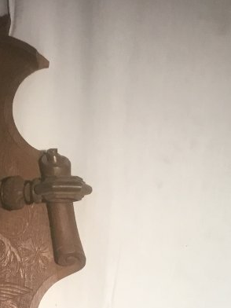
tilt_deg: -23.8
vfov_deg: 19.0
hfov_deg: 15.0
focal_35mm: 95
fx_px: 845
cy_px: 408
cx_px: -50
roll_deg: -0.1
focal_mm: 3.3
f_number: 2.4
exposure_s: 1/33
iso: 100
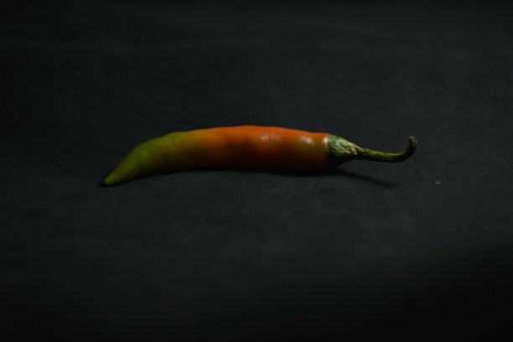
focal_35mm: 450
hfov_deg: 4.6
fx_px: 6412
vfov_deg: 3.1
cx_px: 256
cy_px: 171
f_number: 6.3
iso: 100
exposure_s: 1/60
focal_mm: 300
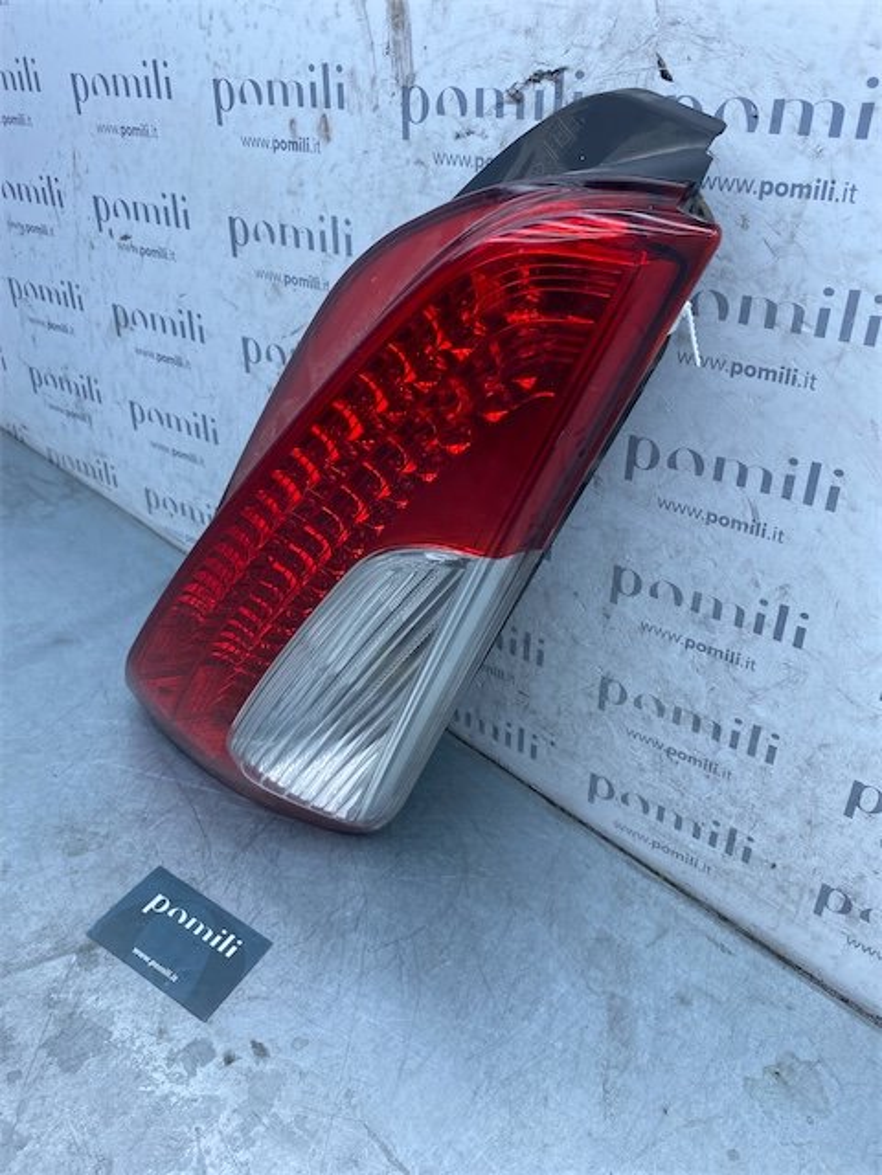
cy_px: 588
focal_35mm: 26
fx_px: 883
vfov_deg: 67.3
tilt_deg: -38.3
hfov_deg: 53.1
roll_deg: -9.4
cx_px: 441
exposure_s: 1/673
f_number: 1.8
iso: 32
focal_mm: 4.25
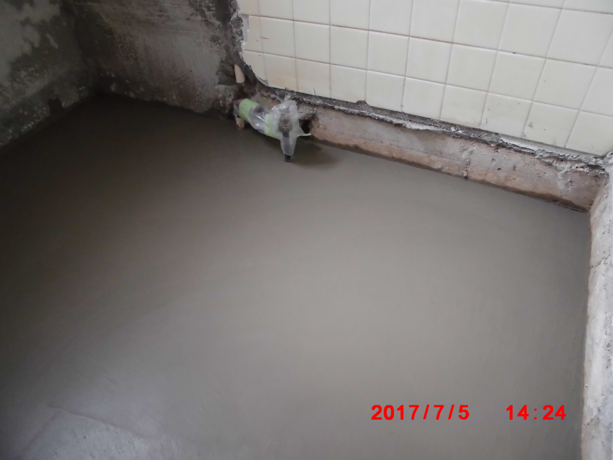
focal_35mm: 26
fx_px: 460
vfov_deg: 53.1
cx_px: 306
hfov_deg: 67.3
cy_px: 230
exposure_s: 1/60
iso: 400
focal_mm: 4.6
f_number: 3.5
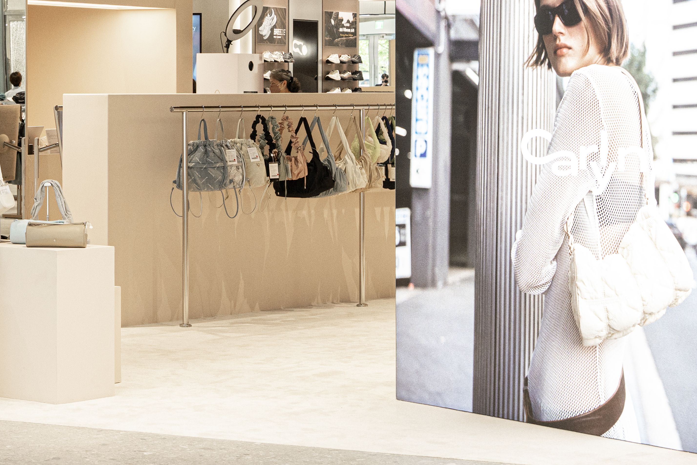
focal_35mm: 113
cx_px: 101
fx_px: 2188
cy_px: 35
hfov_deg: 17.9
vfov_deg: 12.0
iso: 800
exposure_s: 1/200
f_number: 5
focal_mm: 46
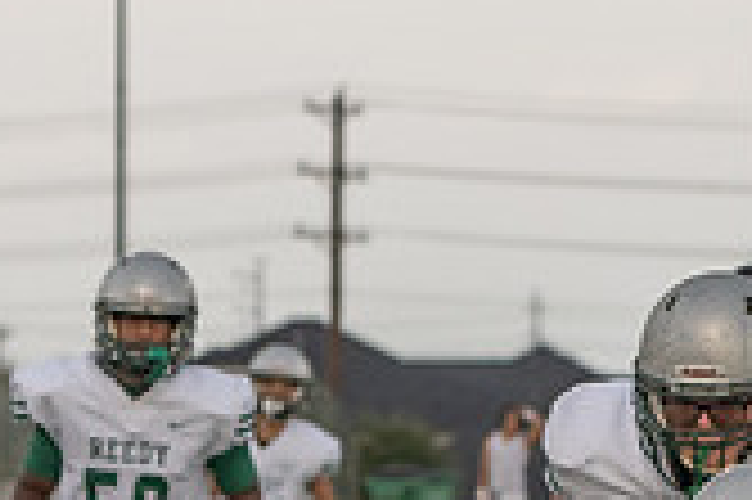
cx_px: 414
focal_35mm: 379
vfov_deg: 3.6
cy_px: 818
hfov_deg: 5.4
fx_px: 7909
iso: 1250
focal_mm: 109
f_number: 5.6
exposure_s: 1/1000
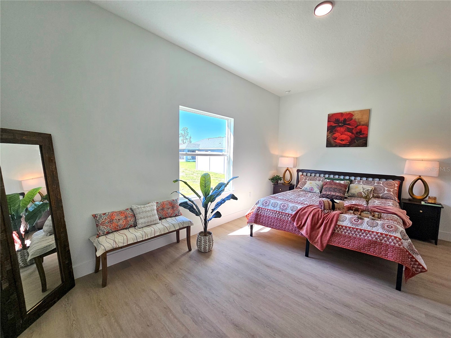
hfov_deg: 106.2
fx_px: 169
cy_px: 169
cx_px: 226
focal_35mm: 13
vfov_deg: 89.9
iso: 50
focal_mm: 2.2
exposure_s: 1/183
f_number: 2.2
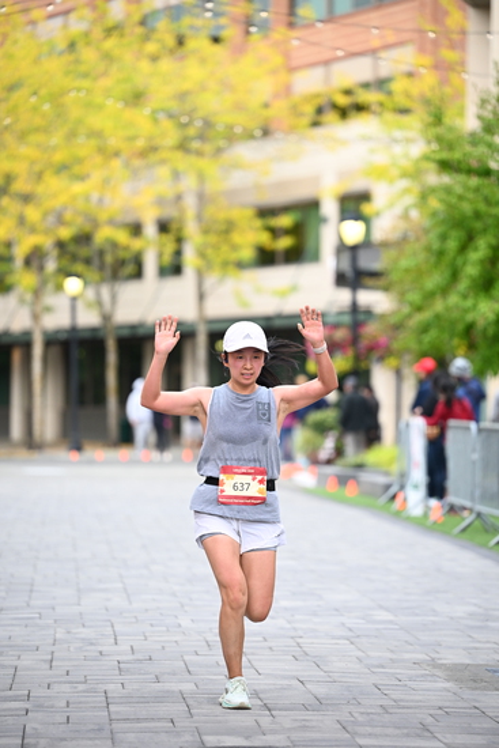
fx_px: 2909
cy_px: 374
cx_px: 250
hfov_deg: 9.8
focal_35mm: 140
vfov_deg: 14.6
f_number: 2.8
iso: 1000
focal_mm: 140
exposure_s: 1/1600
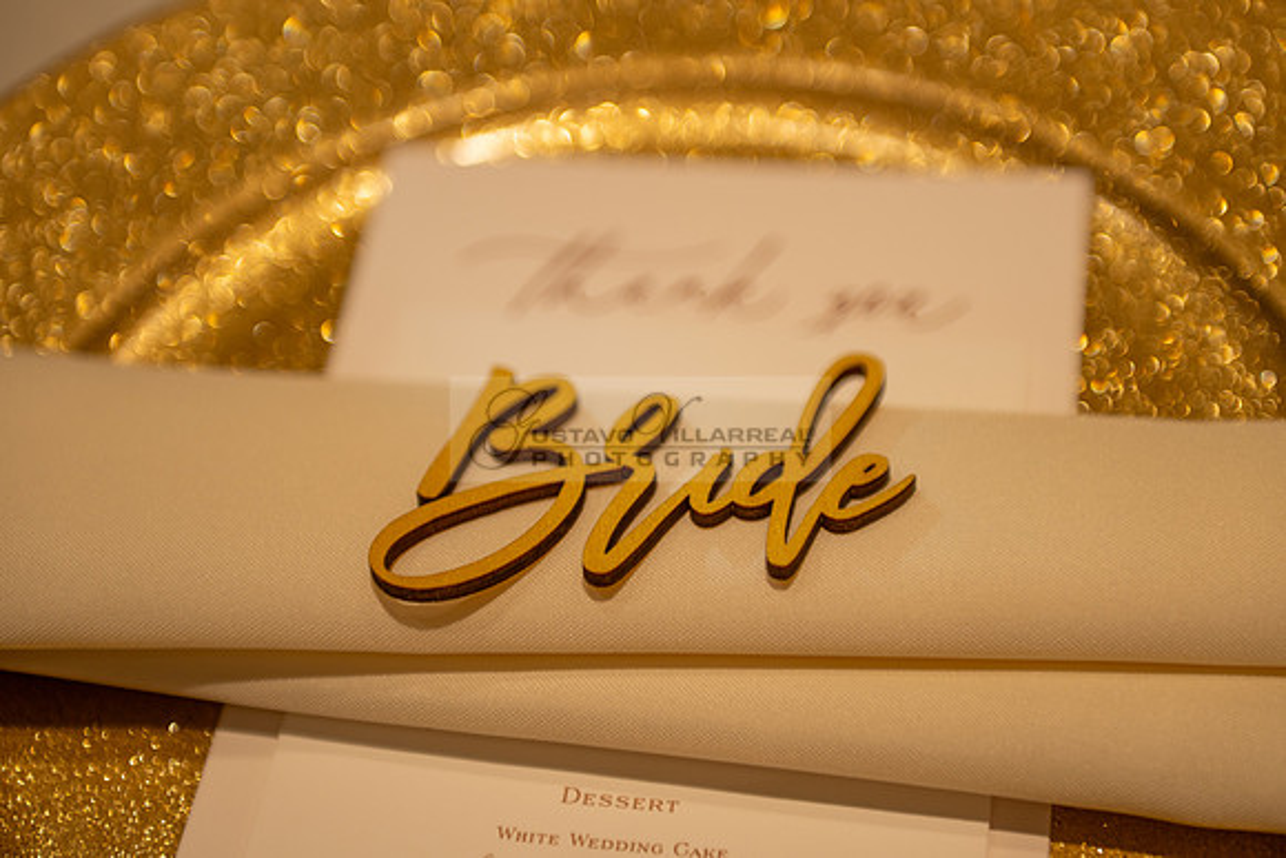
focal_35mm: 70
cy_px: 429
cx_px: 643
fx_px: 2501
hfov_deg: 28.8
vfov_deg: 19.5
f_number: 2.8
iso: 400
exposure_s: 1/250
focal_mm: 70
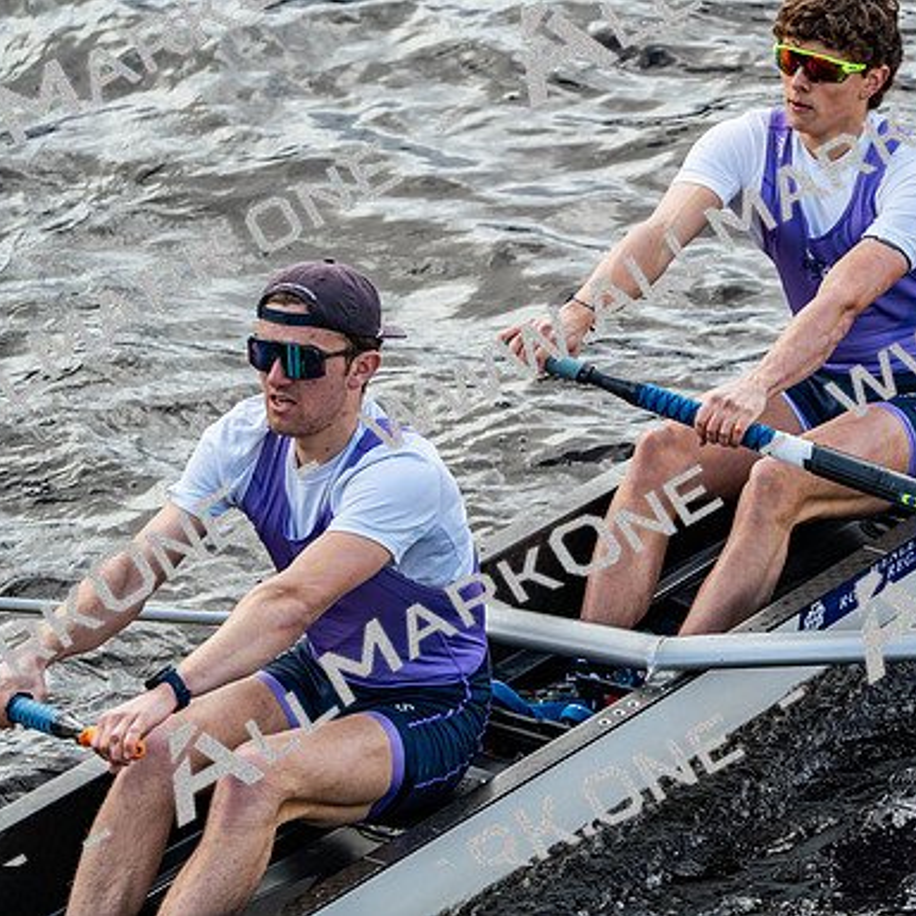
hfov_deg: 2.9
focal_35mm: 602
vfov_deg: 2.9
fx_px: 18023
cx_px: 652
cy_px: 458
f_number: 6.3
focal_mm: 470
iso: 1000
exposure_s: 1/1250
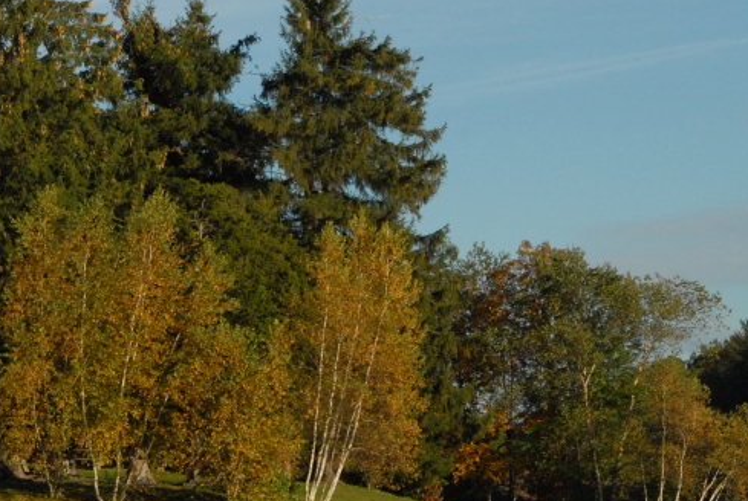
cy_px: 137
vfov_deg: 9.1
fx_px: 3164
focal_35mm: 152
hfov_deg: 13.5
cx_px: 338
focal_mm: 62
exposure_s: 1/750
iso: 800
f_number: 14
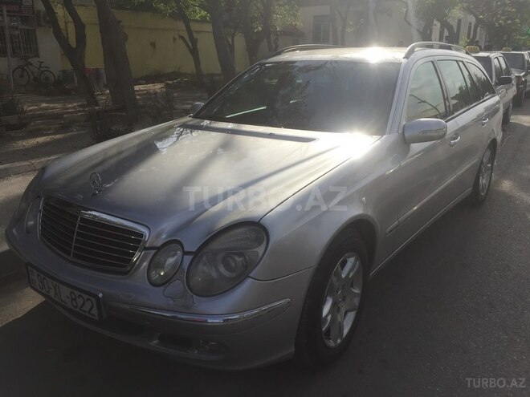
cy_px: 198
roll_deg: -0.7
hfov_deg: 61.7
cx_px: 265
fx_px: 444
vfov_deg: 48.2
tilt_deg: -14.6
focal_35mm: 29
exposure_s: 1/2825
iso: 32
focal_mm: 4.15
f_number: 2.2
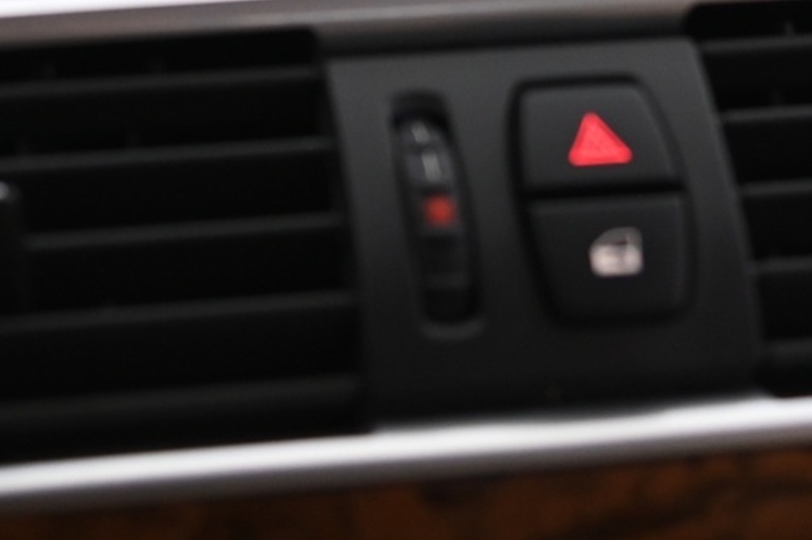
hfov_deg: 14.6
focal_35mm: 140
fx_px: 3155
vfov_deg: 9.7
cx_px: 280
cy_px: -57
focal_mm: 44
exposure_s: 1/25
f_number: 4
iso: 2000
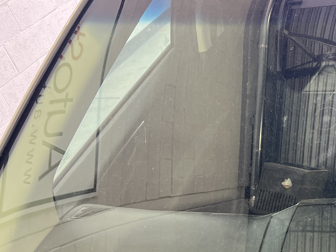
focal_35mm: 61
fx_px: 592
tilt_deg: -38.4
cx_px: 376
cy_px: 219
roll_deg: +7.8
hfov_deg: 28.6
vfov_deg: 23.5
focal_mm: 5.7
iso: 125
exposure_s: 1/120
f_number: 1.5
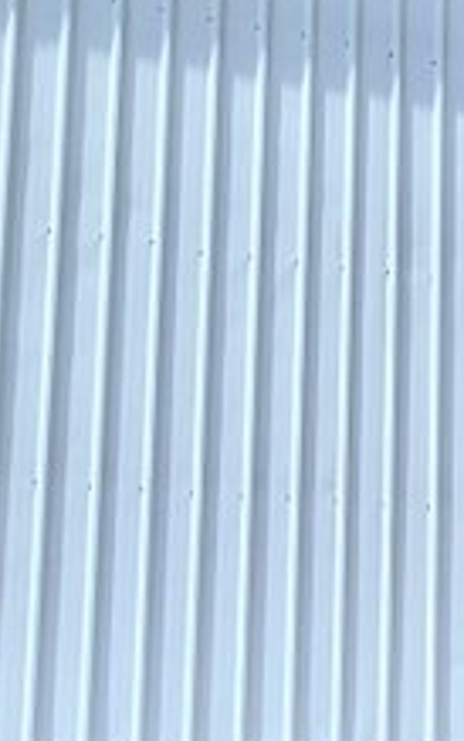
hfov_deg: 17.1
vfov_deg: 34.6
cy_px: 716
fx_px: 1092
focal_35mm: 54
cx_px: 945
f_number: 2.2
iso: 50
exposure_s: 1/1936
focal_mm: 2.2
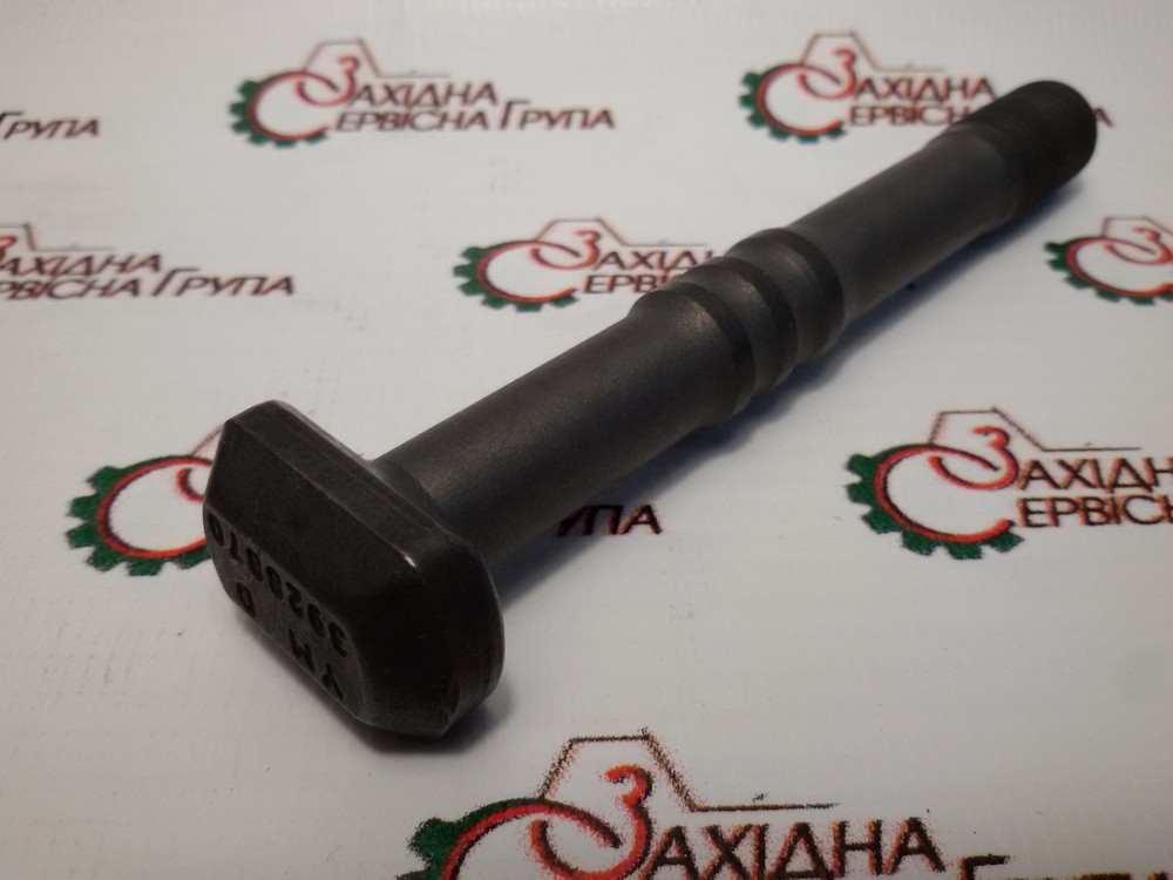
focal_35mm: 31
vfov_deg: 45.4
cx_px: 586
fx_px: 1050
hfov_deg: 58.4
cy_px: 440
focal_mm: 2.93
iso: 64
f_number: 2.4
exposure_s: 1/100
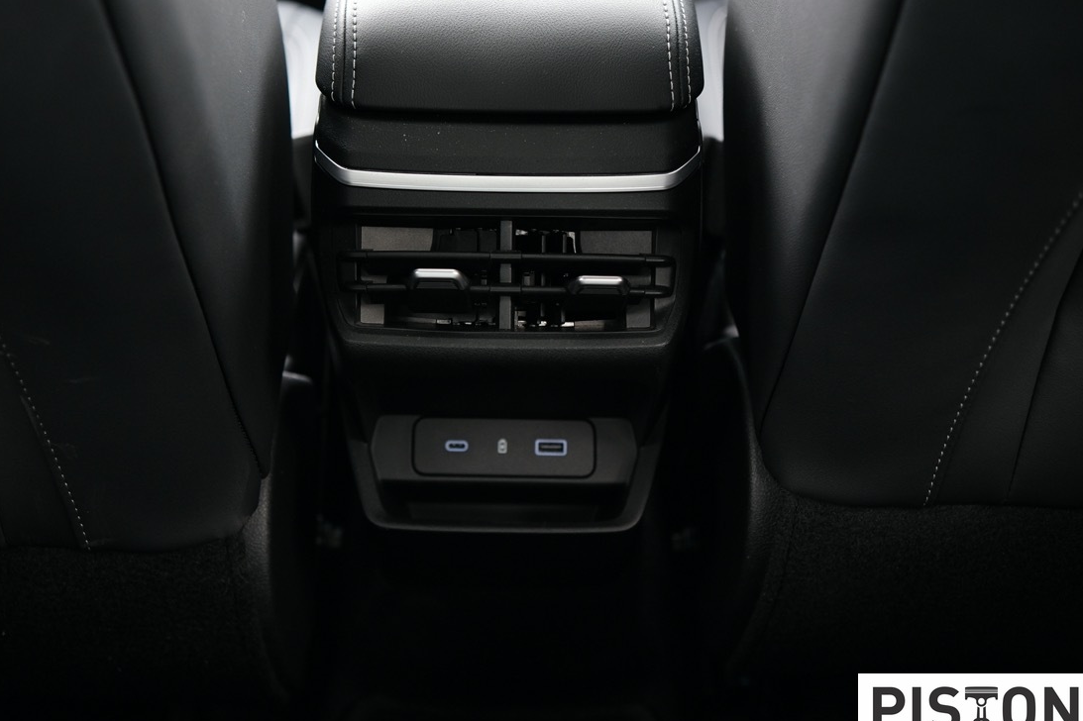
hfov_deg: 47.4
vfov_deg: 32.6
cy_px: 325
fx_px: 1233
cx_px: 511
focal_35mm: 41
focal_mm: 23
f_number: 2.2
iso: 1000
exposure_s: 1/160
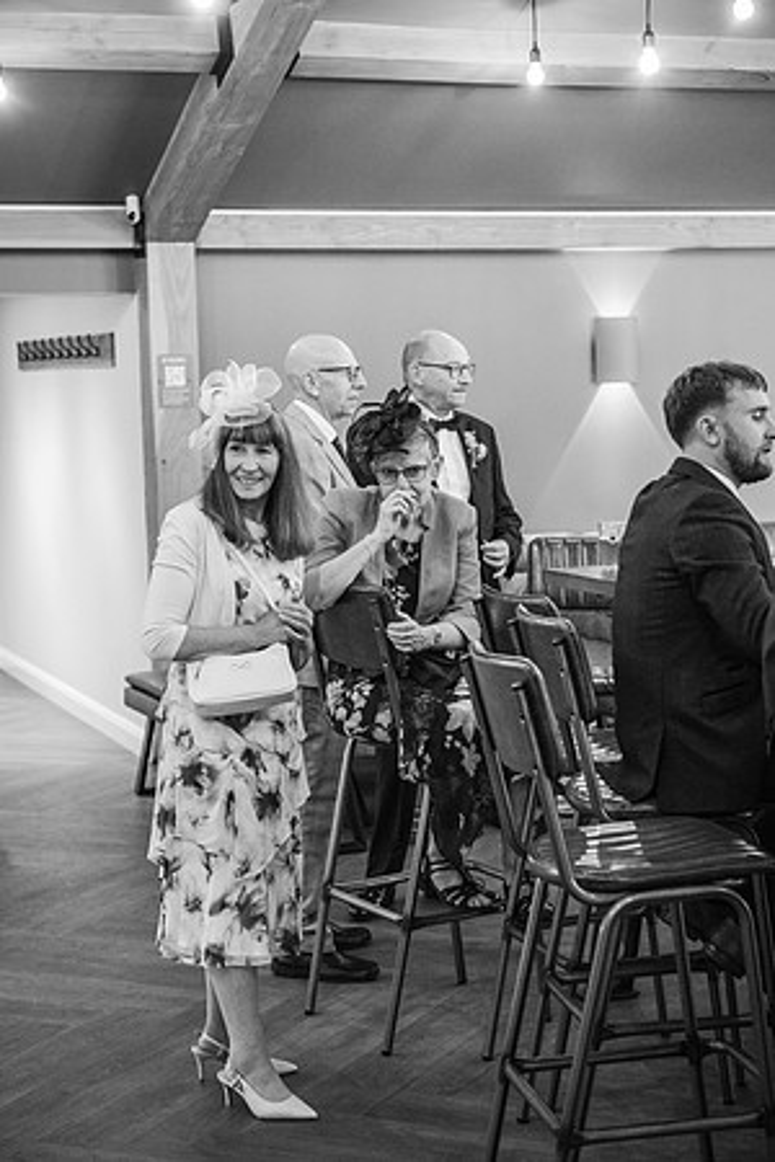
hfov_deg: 19.5
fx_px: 2260
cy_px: 581
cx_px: 388
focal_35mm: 70
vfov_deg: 28.8
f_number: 4.5
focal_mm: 70
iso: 6400
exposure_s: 1/60
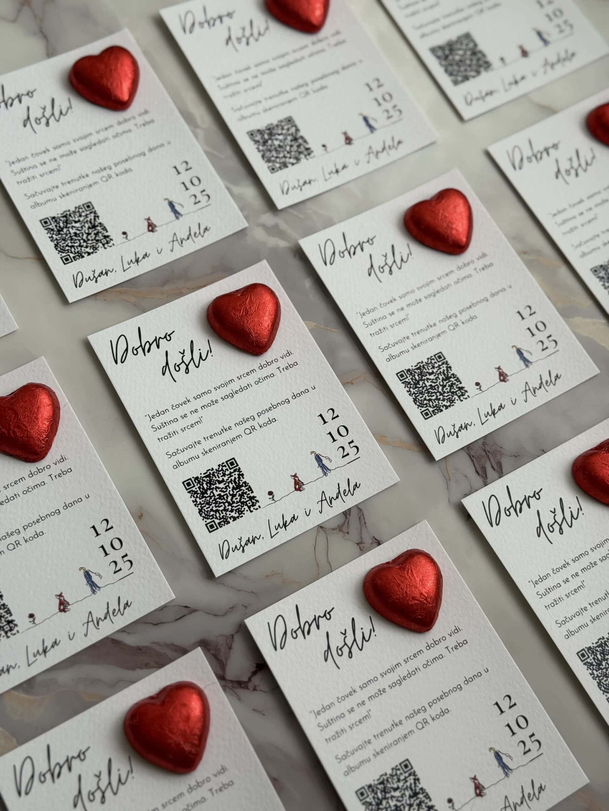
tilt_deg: -68.0
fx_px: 1126
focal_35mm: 48
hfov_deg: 30.3
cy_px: 406
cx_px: 304
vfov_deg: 39.7
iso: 50
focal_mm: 6.76
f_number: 1.78
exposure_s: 1/122
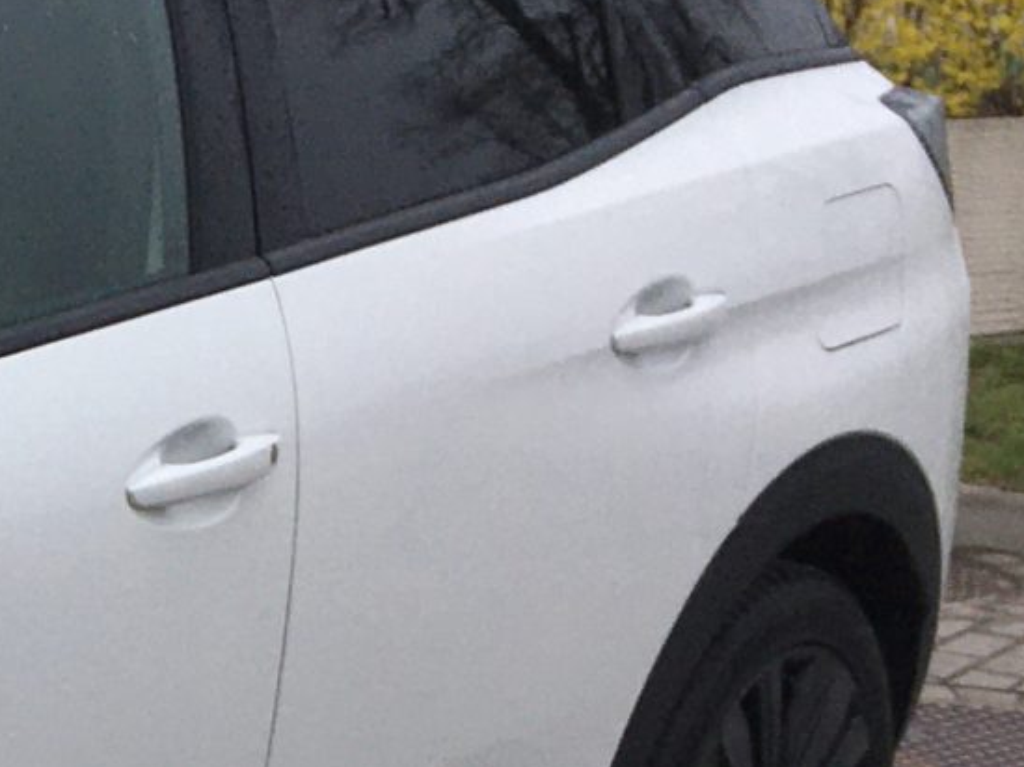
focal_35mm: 135
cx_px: -1026
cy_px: 972
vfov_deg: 10.7
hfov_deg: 12.8
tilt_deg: -18.2
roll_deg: +0.8
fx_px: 3992
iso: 25
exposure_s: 1/1304
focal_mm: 4.15
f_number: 2.2
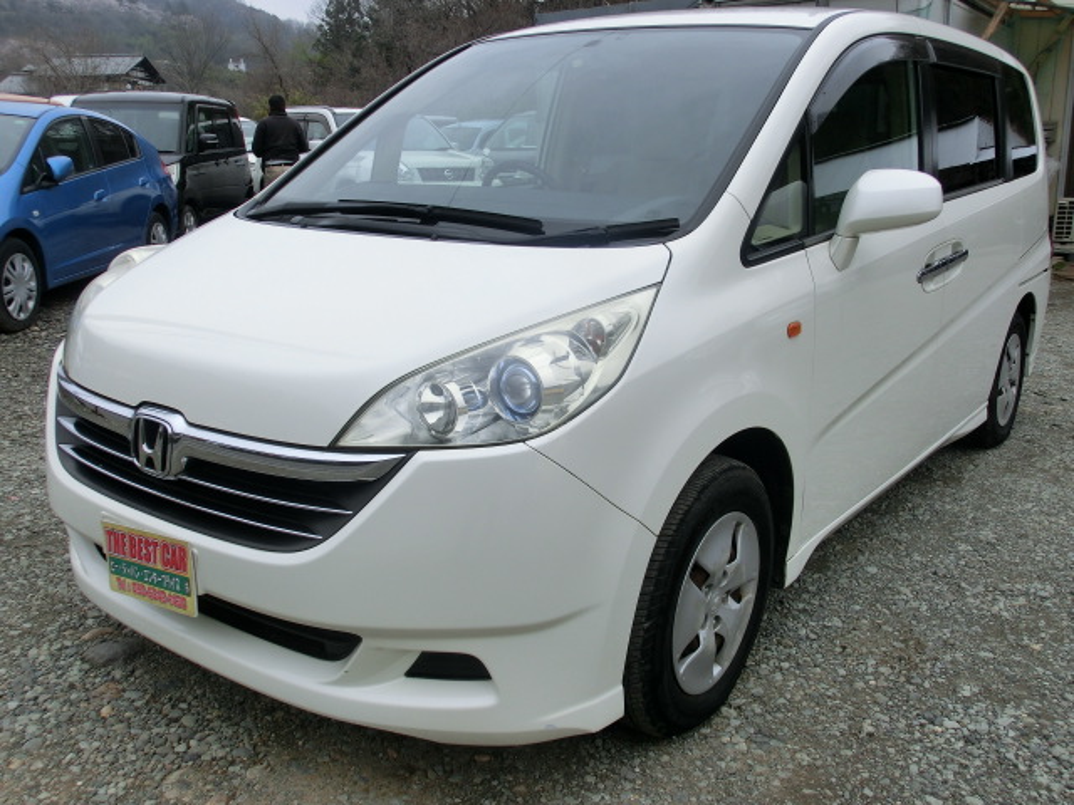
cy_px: 402
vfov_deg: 38.7
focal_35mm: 37
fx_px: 1148
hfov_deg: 50.1
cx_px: 537
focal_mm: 6.61
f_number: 3.9
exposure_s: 1/640
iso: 100
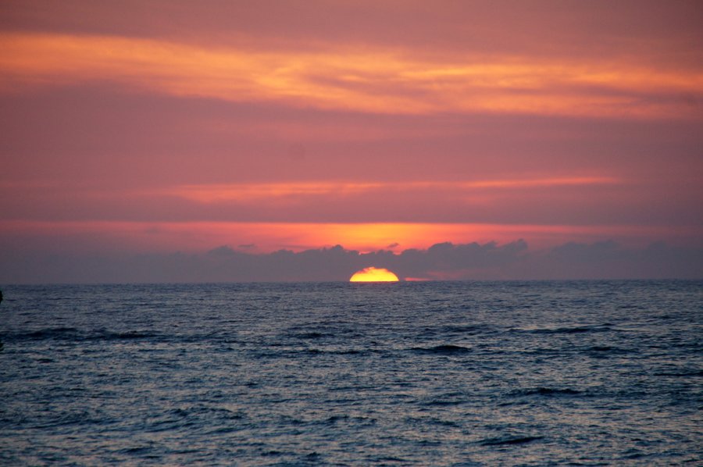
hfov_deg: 6.9
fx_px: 5852
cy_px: 234
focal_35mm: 300
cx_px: 352
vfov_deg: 4.6
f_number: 6.3
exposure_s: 1/320
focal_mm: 200
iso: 640
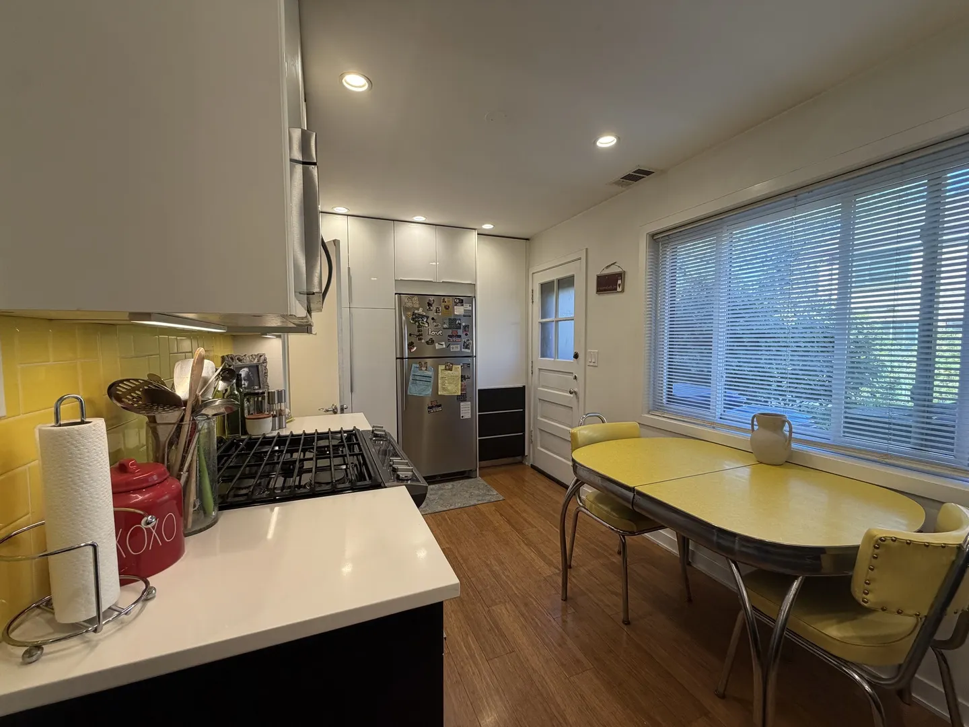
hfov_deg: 102.1
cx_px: 484
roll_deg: +0.7
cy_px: 364
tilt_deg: -3.5
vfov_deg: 85.7
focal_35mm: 14
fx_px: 392
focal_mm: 2.22
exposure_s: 1/120
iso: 160
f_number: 2.2
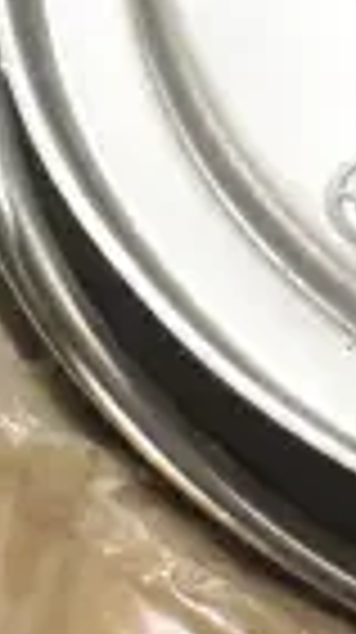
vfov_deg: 10.9
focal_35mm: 197
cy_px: 124
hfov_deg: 5.9
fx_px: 3320
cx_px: 865
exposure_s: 1/200
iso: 6400
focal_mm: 29
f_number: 7.1
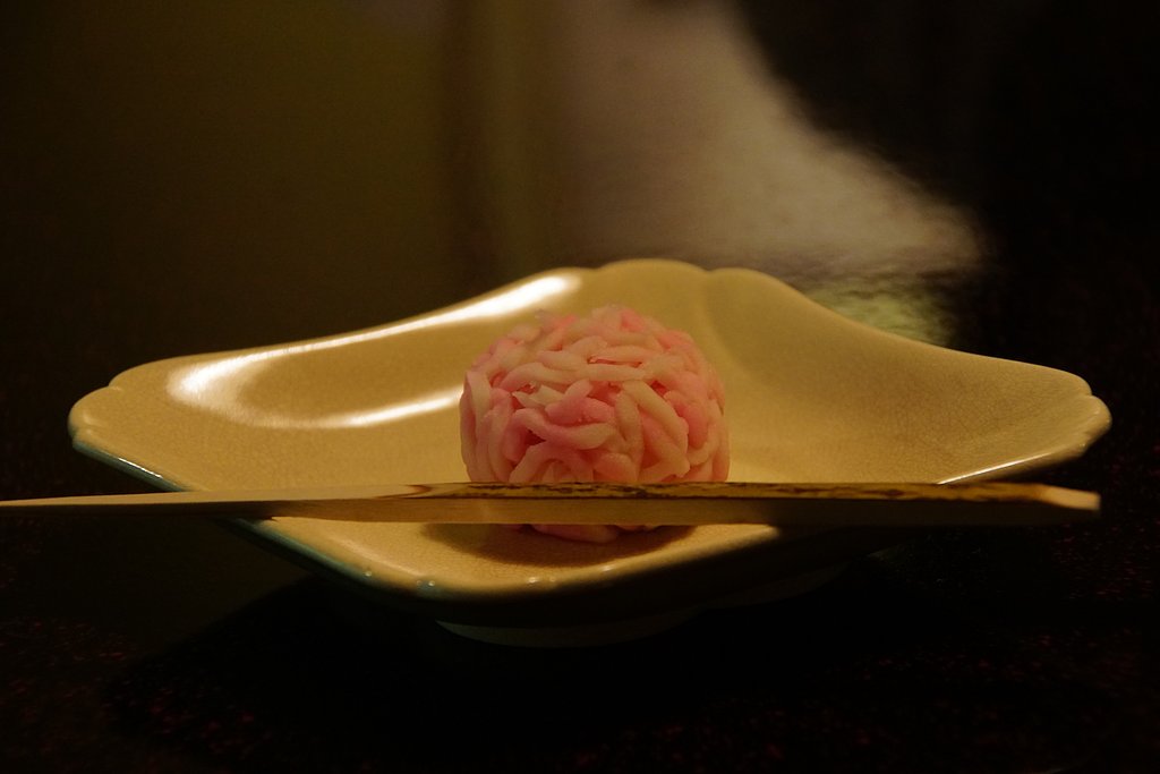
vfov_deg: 10.8
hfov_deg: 16.1
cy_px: 387
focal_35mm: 128
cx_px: 580
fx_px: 4109
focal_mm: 85
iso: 1600
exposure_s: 1/30
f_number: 5.6
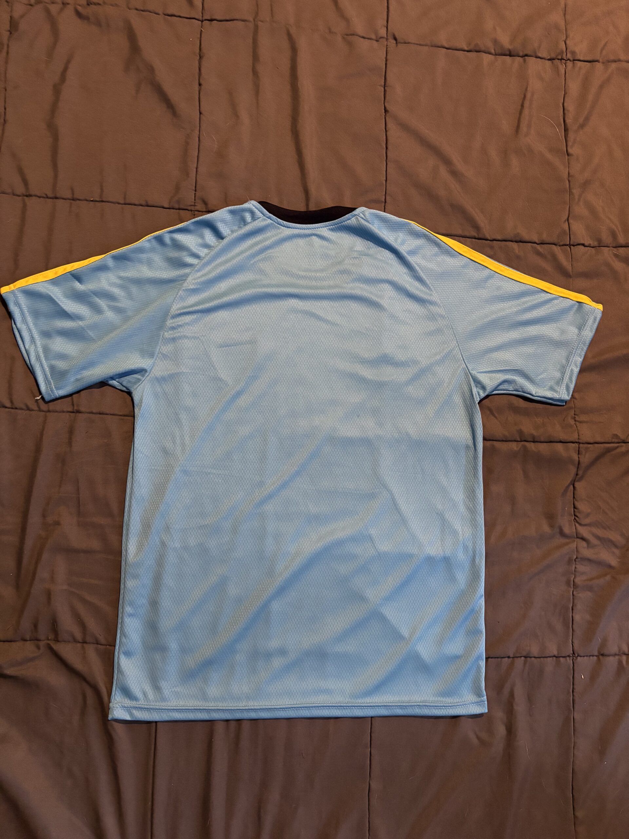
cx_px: 314
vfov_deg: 67.3
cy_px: 420
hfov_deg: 53.1
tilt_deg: -80.6
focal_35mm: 26
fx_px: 630
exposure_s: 1/33
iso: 640
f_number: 1.6
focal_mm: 5.96
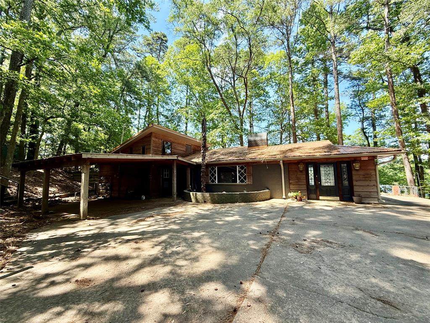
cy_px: 162
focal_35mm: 14
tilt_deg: +5.0
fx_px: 174
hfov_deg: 102.1
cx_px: 215
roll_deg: +0.4
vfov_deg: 85.7
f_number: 2.2
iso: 64
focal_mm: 2.22
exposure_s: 1/200
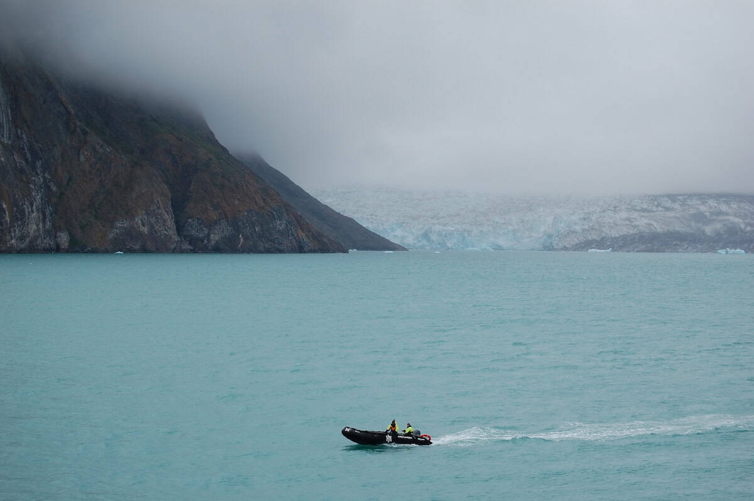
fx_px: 1726
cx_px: 377
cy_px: 250
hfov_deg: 24.6
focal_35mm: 82
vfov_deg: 16.5
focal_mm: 55
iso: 200
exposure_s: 1/160
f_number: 6.3
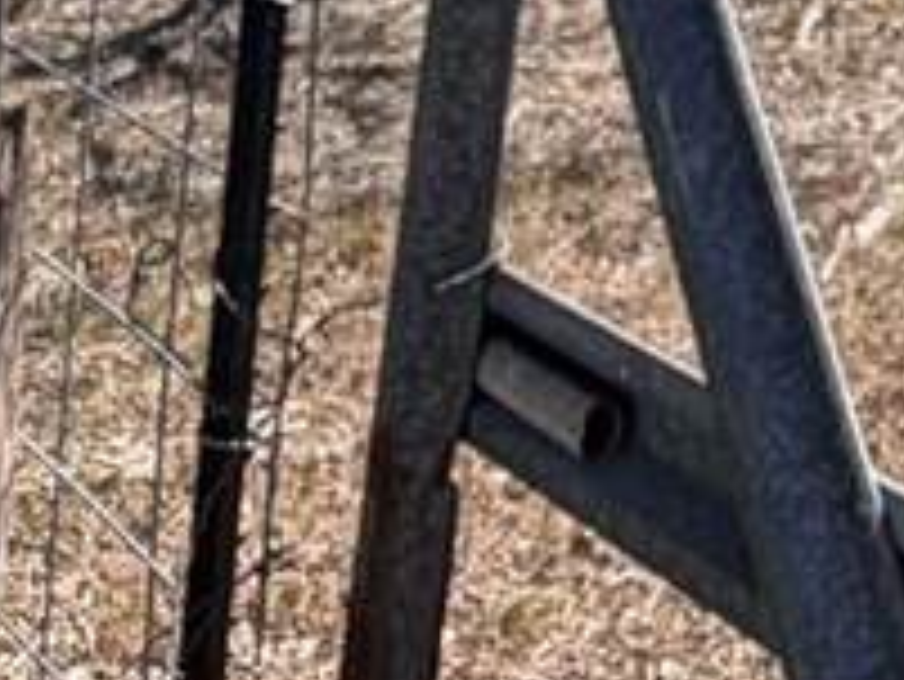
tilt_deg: +1.4
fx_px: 2326
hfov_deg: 19.9
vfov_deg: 14.0
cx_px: 1232
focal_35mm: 89
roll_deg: +2.1
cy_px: -689
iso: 32
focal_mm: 2.22
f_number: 2.2
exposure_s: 1/770
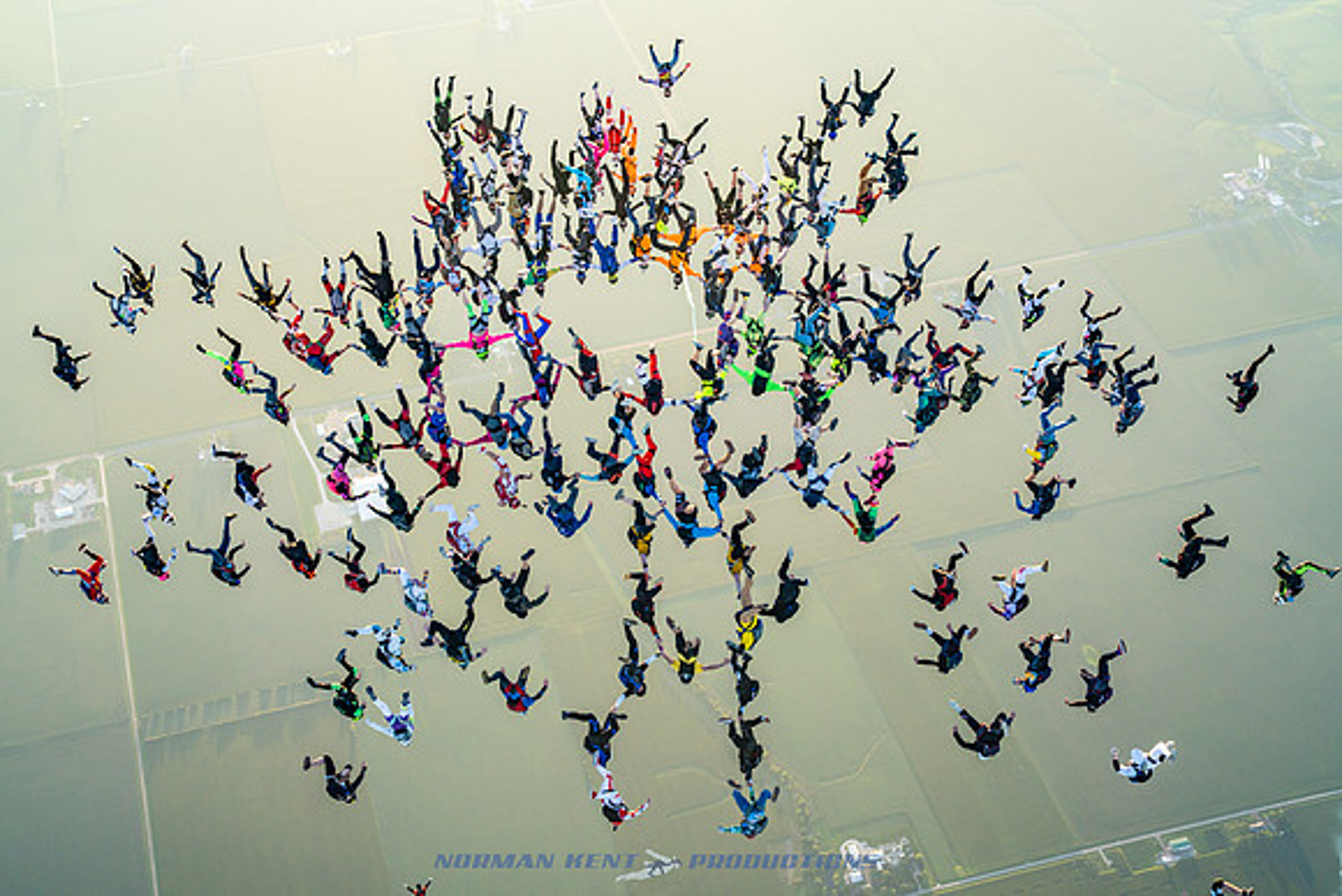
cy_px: 465
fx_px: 1935
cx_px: 697
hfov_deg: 38.2
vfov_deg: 26.1
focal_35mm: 52
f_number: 3.2
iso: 800
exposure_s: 1/2000
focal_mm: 50
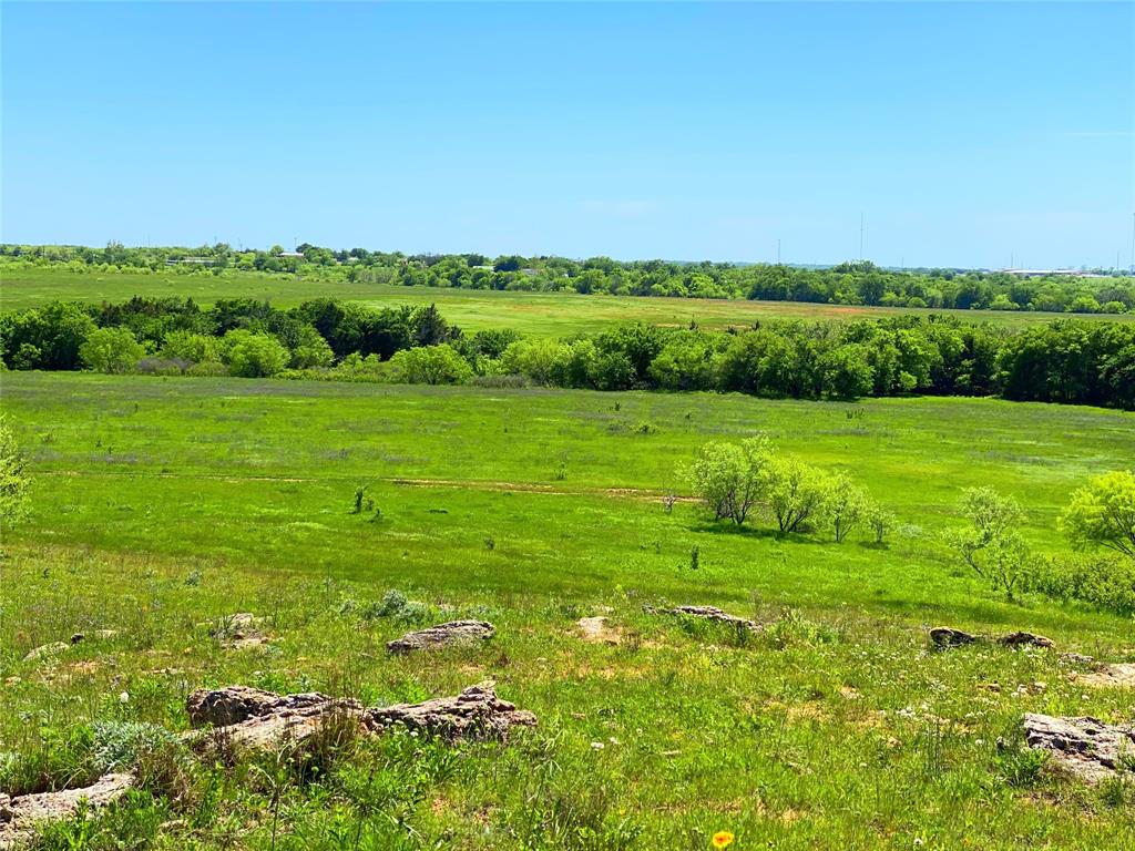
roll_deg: -1.0
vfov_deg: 28.0
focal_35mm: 52
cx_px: 568
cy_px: 426
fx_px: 1705
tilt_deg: -4.7
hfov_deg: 36.8
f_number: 2
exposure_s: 1/1845
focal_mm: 6
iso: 20
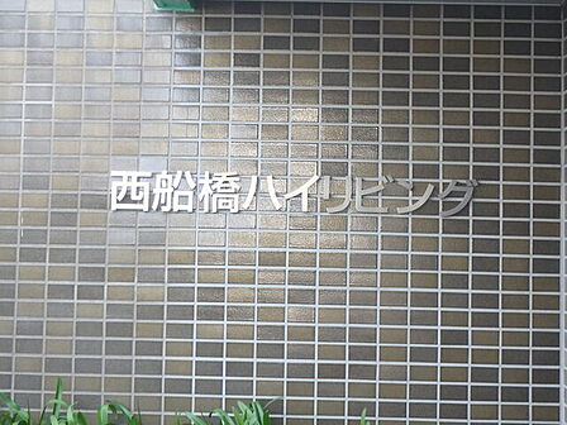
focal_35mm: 88
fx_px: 1441
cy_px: 212
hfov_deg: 22.3
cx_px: 284
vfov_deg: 16.8
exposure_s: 1/60
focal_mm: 15.8
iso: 400
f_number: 5.4
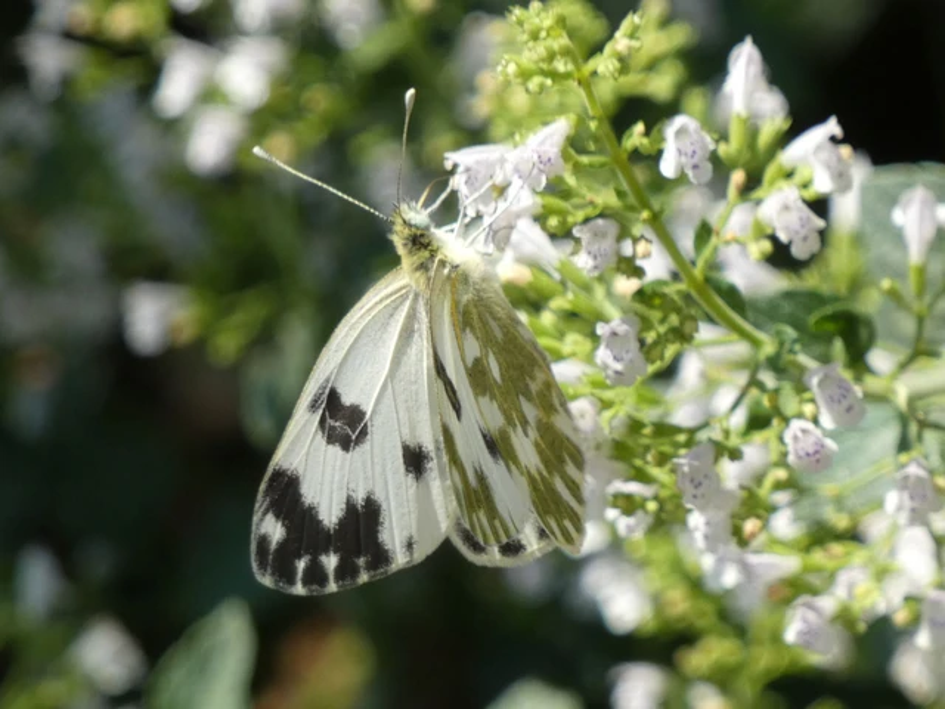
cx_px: 472
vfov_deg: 2.7
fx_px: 14987
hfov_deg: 3.6
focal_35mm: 549
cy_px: 354
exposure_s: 1/250
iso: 250
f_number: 5.6
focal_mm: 98.3
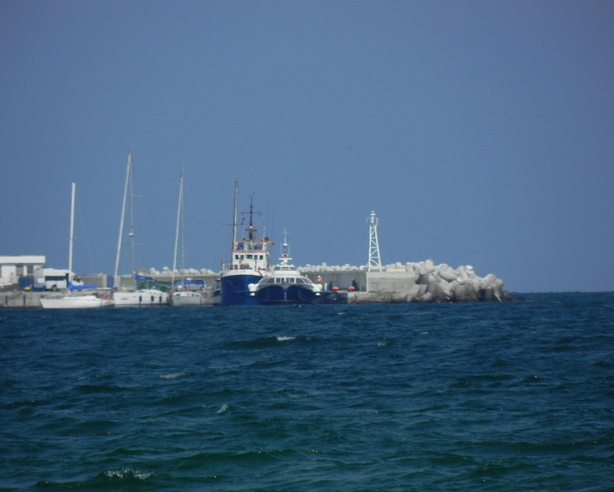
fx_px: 12868
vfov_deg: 2.2
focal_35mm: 708
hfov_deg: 2.7
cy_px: 246
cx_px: 297
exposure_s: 1/2000
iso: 200
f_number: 5.6
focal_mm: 120
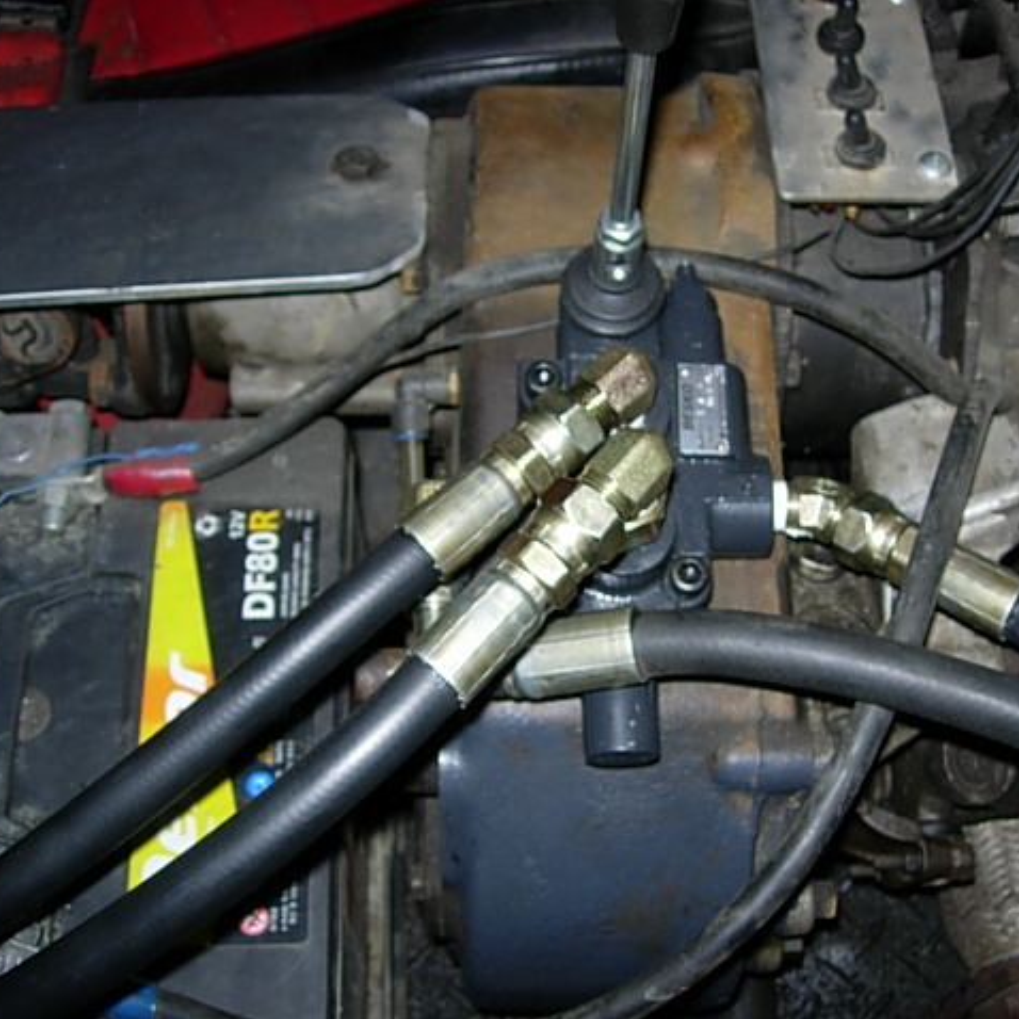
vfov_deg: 37.6
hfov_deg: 37.3
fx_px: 1499
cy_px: 510
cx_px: 650
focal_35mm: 45
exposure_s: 1/64
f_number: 2.8
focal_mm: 7.8
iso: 79
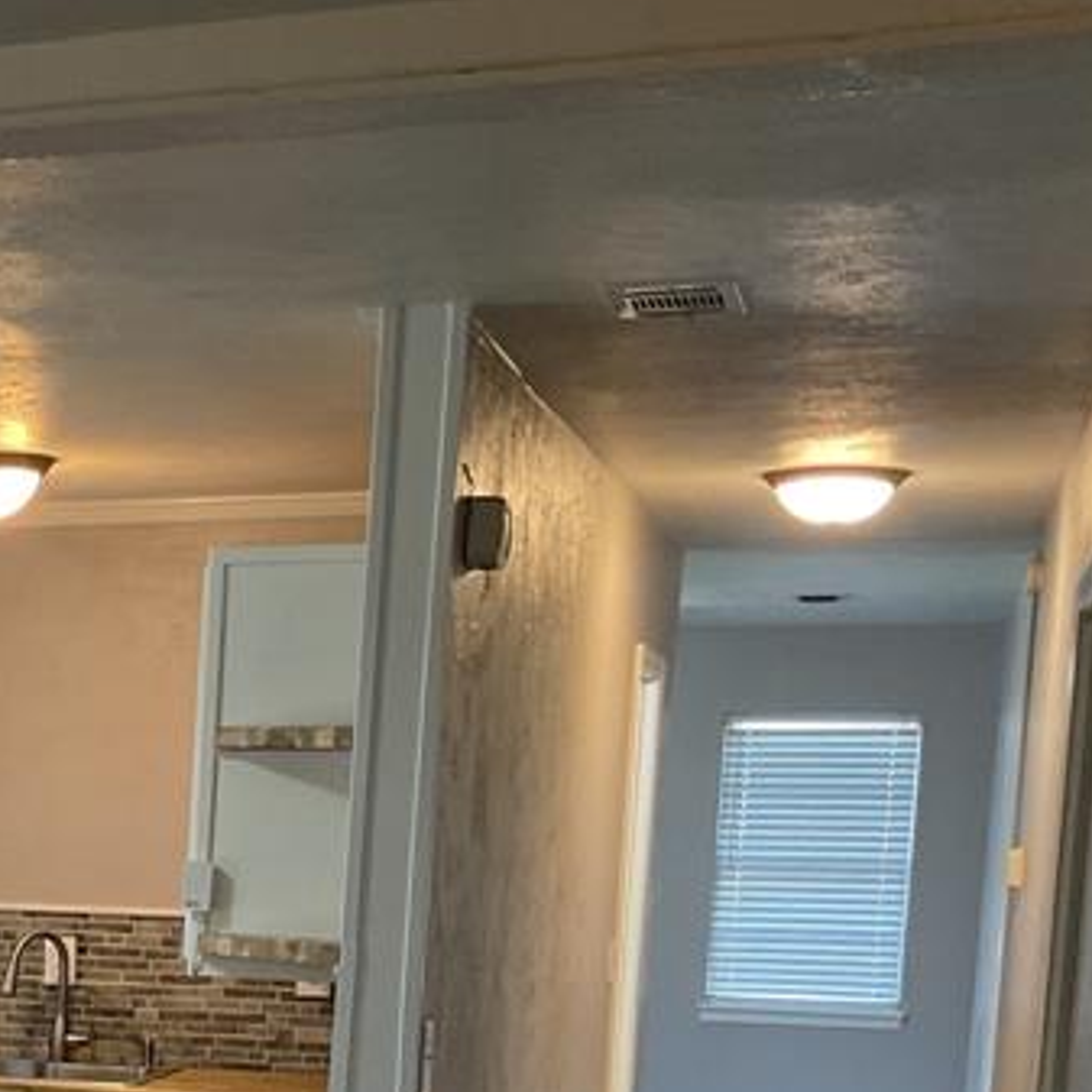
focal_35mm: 78
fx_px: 2784
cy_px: 1189
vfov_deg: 21.1
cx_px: -373
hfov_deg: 20.1
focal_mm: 3
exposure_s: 1/60
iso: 125
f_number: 1.8
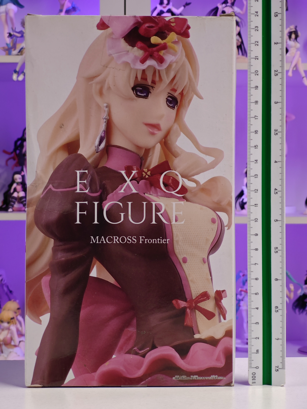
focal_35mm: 80
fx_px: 946
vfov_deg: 24.4
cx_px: 154
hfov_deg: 18.4
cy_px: 204
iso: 400
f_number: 2.4
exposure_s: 1/18.4
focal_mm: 7.48
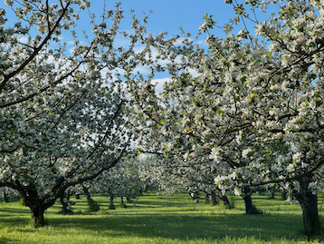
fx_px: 805
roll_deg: -0.3
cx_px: 160
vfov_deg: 17.2
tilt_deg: +8.7
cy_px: 120
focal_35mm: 86
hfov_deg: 22.7
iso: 25
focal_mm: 9
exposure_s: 1/362
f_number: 2.8
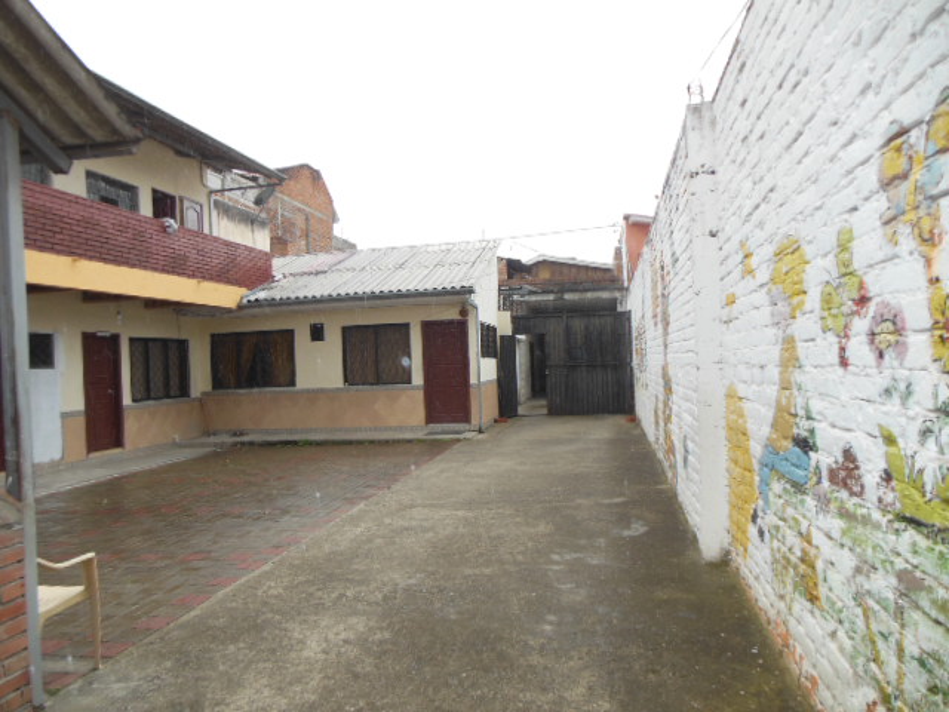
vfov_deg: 54.9
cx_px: 474
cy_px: 356
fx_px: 685
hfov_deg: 69.4
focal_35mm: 25
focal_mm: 4.5
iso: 125
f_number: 3.2
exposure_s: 1/320
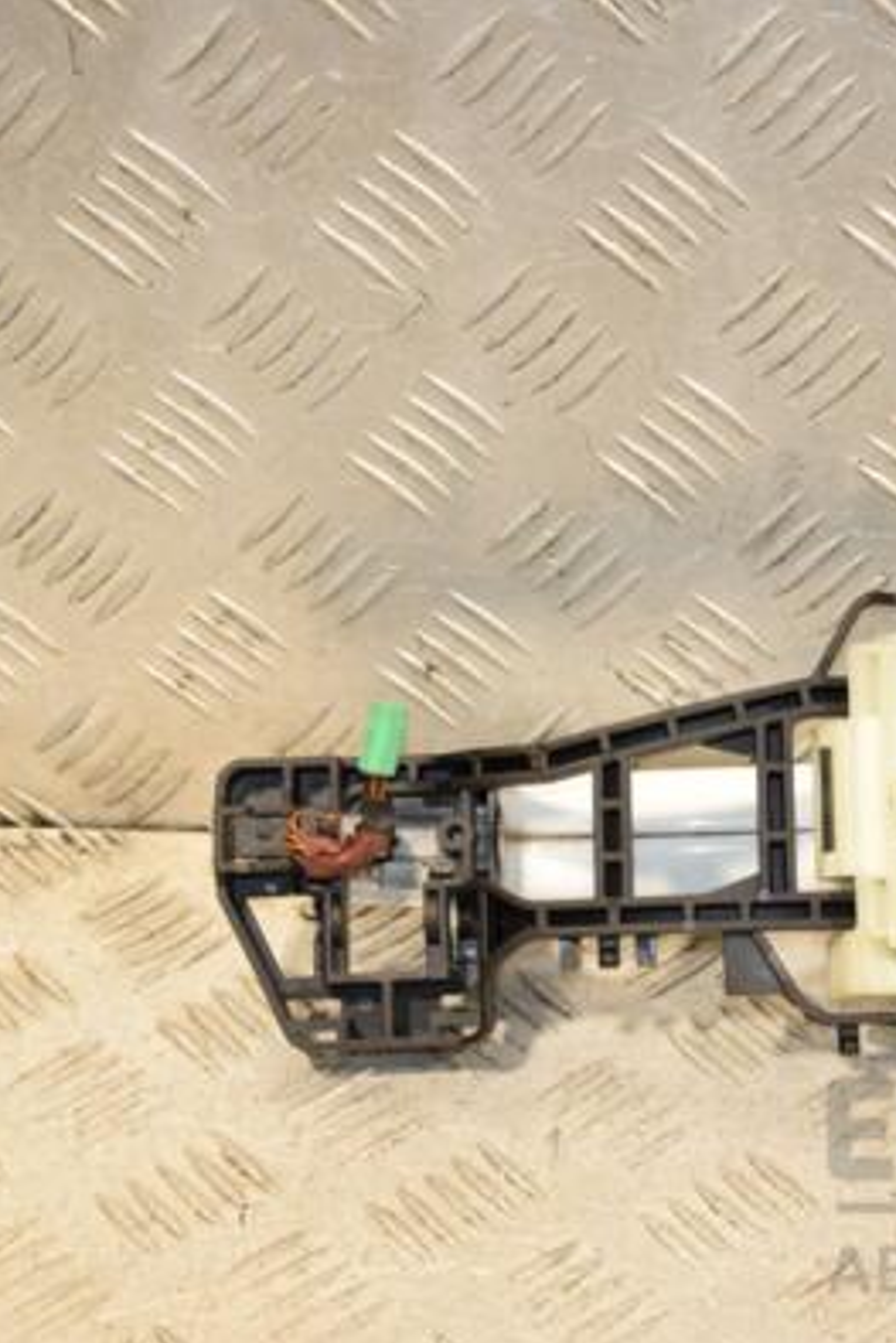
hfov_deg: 13.2
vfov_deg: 19.9
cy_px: 675
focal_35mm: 103
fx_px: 3833
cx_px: 763
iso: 800
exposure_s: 1/200
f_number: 6.3
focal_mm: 45
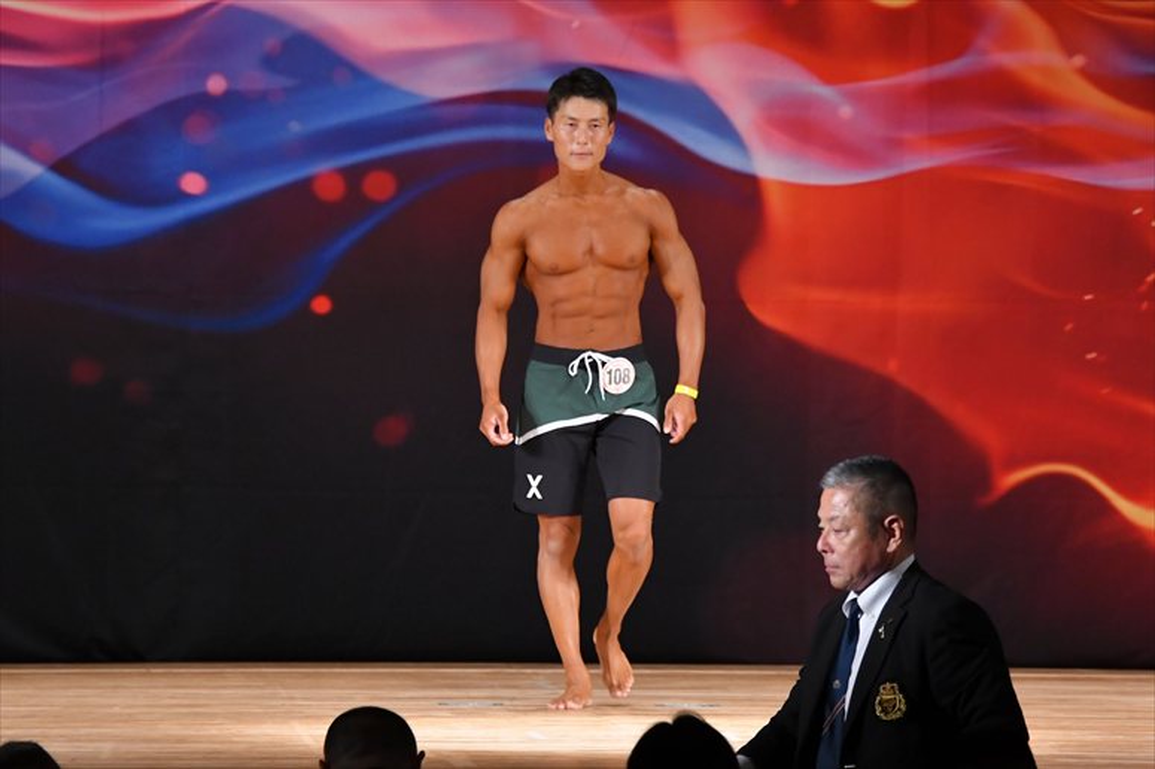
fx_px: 8177
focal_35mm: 255
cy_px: 384
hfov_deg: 8.1
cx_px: 578
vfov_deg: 5.4
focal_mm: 170
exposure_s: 1/400
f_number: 5.6
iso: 3200
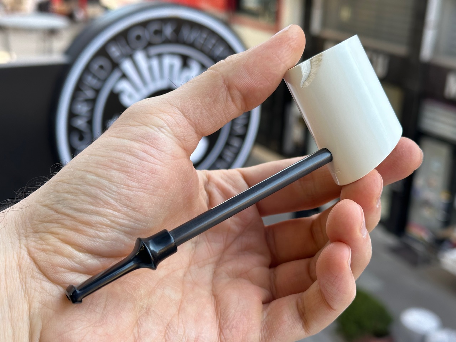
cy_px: 171
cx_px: 228
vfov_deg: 30.3
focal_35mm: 48
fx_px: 632
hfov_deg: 39.7
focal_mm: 6.86
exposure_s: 1/262
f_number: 1.78
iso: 64
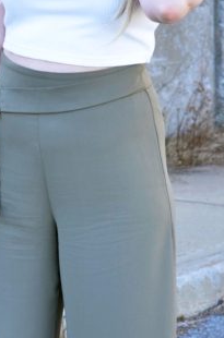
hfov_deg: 9.3
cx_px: 74
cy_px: 166
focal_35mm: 147
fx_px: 1380
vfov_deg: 14.0
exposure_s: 1/250
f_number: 4
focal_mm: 30
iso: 400
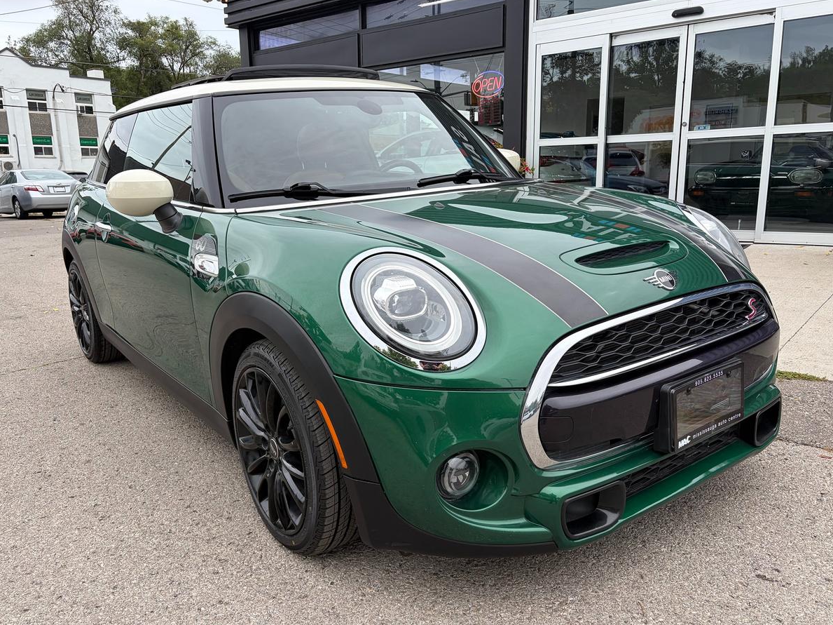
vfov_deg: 49.7
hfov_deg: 63.4
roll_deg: +1.2
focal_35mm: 28
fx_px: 674
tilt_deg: -11.8
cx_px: 391
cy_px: 322
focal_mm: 5.96
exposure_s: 1/907
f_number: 1.6
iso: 50
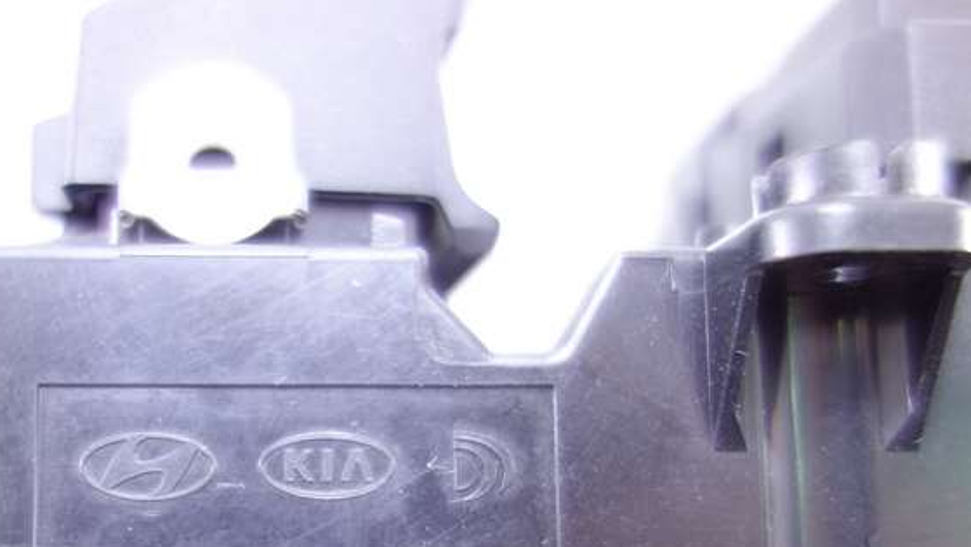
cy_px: 433
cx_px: 276
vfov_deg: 27.2
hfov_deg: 46.1
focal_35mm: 43
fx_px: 1108
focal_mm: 10.4
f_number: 1.8
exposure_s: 1/30
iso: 250
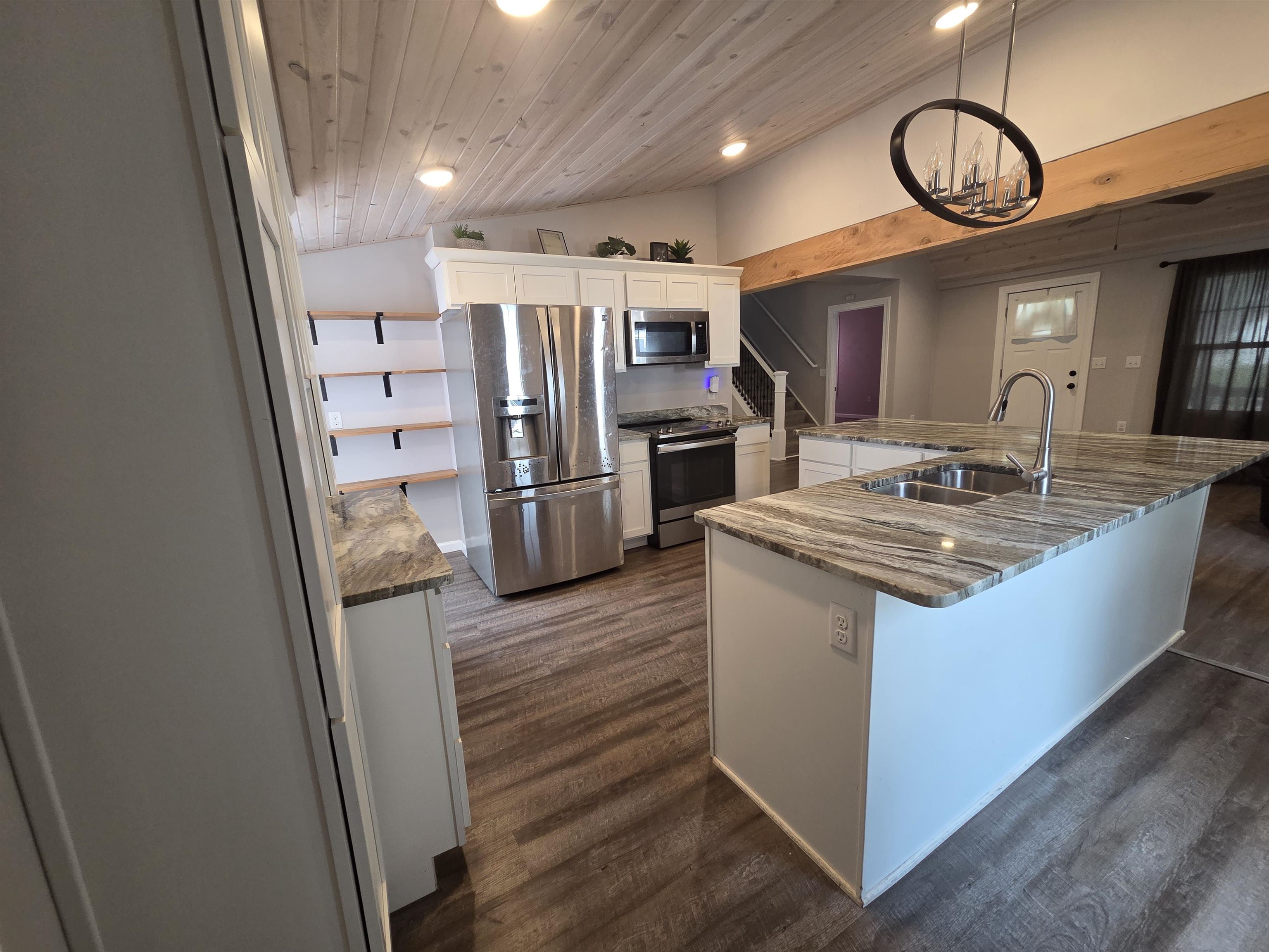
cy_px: 476
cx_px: 634
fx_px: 477
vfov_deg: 89.9
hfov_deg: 106.2
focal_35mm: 13
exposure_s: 1/60
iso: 200
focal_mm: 2.2
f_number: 2.2
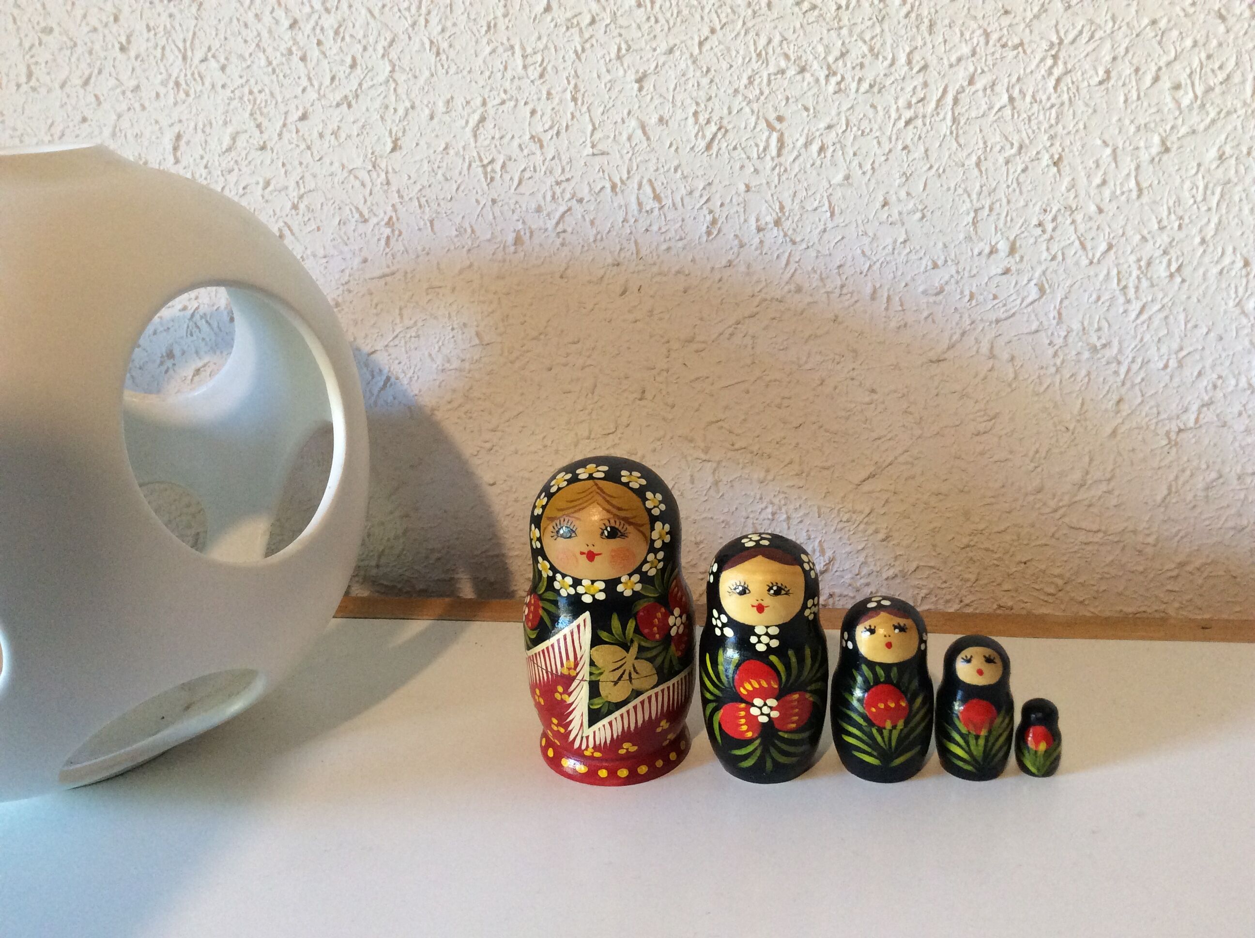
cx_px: 628
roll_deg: +2.8
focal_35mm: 32
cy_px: 469
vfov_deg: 44.1
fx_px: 1158
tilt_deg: -18.6
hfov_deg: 56.9
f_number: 2.4
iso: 160
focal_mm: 3.3
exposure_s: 1/25
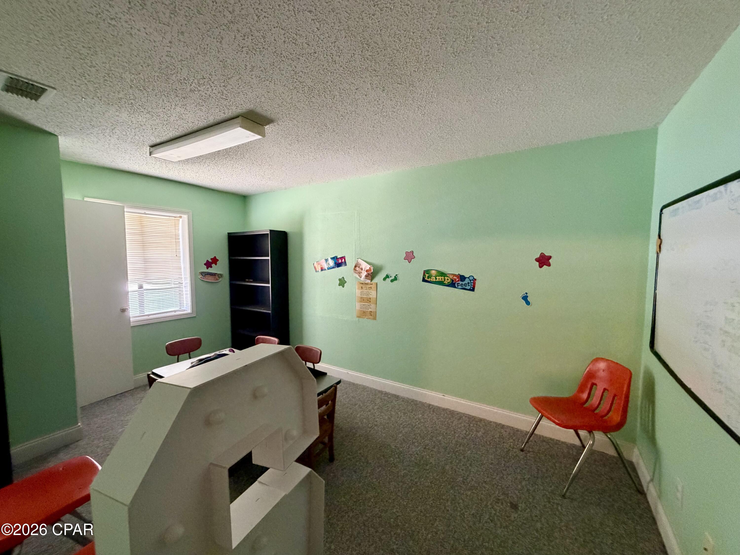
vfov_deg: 85.7
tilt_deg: -4.3
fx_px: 299
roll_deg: -0.3
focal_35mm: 14
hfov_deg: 102.1
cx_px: 370
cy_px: 278
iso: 500
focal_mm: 2.22
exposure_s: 1/60
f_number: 2.2
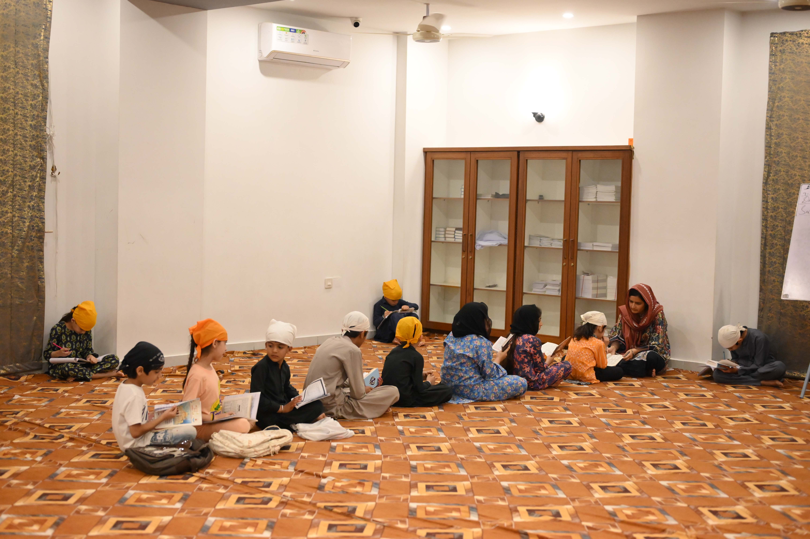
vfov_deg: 27.0
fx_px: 1124
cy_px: 270
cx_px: 405
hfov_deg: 39.6
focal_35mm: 50
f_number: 2.5
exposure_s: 1/500
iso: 8000
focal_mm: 50
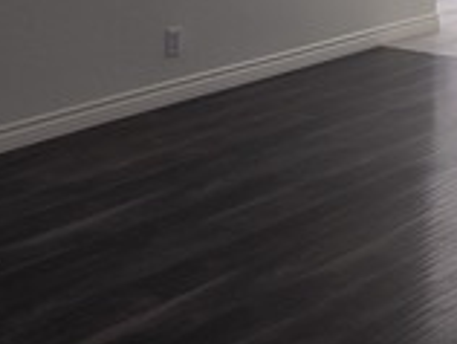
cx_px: 571
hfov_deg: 18.9
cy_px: -136
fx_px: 1283
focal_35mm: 97
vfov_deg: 14.5
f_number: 1.8
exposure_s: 1/141
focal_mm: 5.4
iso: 25
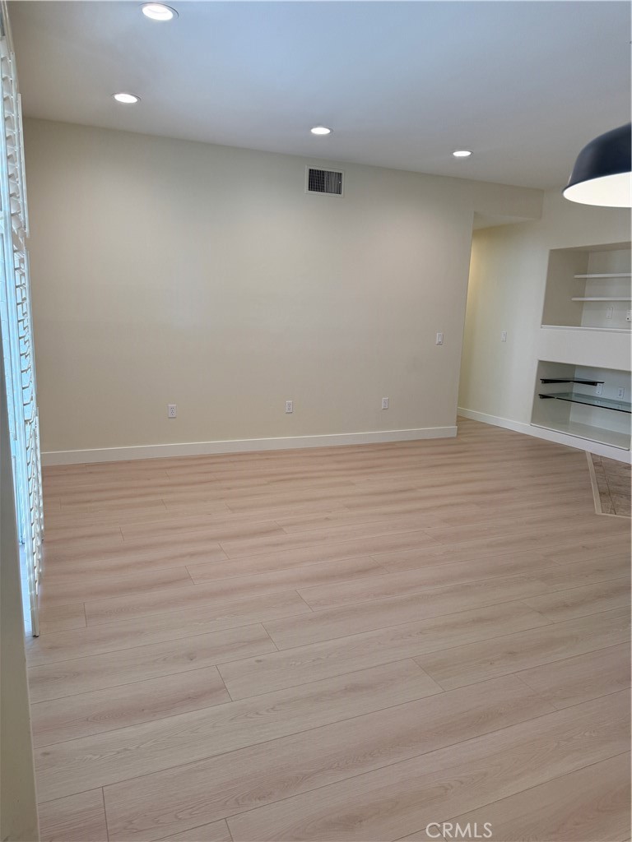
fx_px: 584
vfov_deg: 71.6
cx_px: 316
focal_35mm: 24
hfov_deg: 56.8
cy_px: 421
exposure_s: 1/142
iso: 100
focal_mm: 6.76
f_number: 1.78
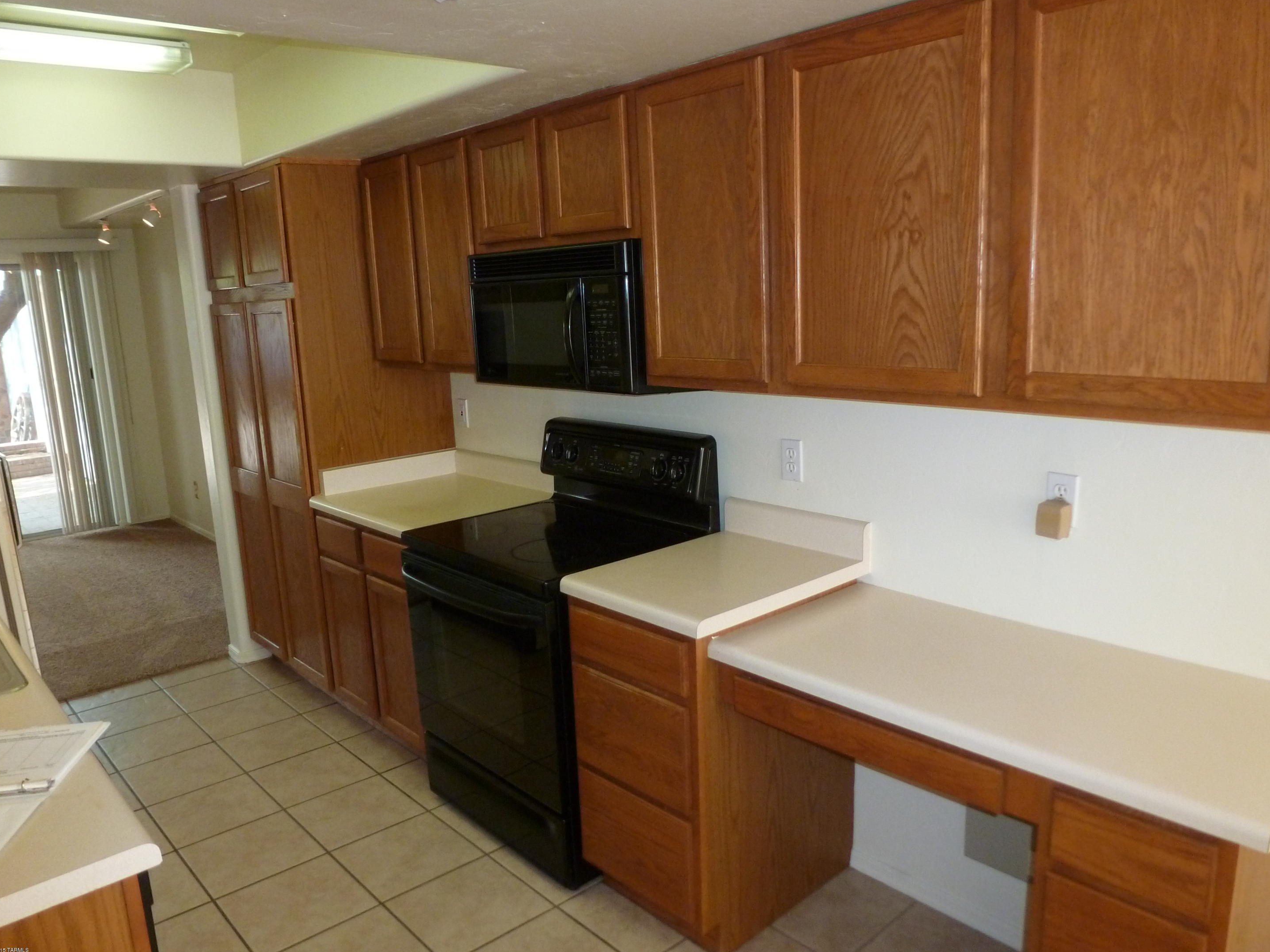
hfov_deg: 69.4
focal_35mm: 25
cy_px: 485
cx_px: 648
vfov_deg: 54.9
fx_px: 917
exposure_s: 1/60
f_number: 3.3
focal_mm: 4.3
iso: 320
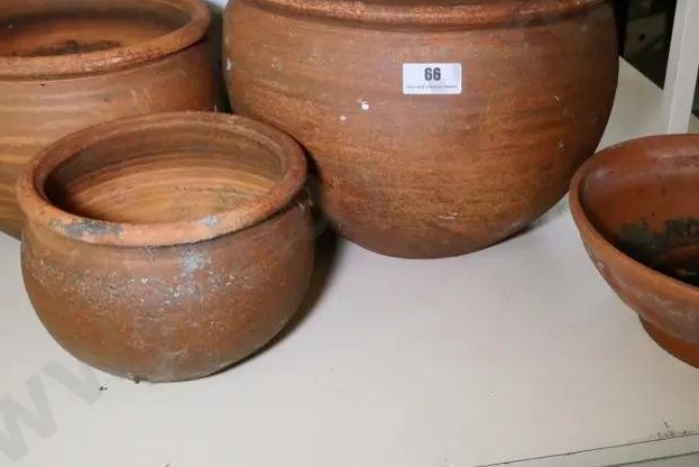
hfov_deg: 46.9
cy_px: 104
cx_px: 441
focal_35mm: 41
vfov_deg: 31.9
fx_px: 796
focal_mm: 12
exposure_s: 1/250
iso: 3200
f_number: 3.5
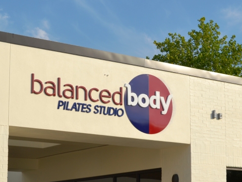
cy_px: 147
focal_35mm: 90
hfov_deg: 21.7
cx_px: 144
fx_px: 629
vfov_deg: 16.3
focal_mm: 30
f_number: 10
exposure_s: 1/200
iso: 100
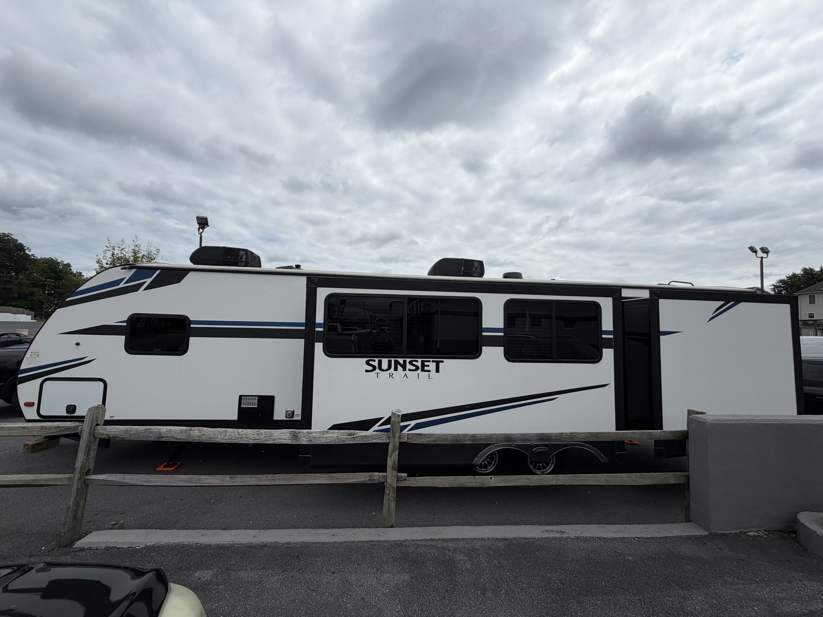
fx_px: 333
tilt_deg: +2.7
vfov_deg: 85.7
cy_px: 308
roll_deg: -0.8
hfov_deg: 102.1
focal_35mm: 14
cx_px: 412
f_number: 2.2
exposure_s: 1/2092
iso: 20
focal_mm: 2.22
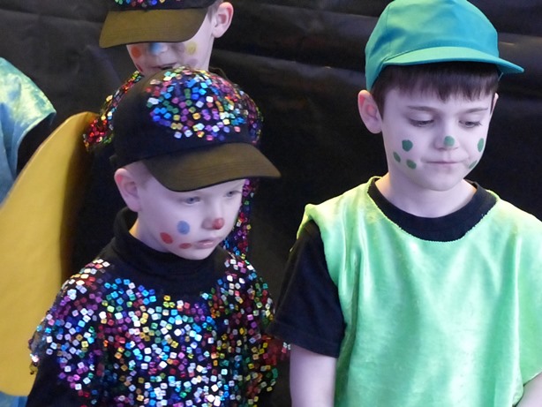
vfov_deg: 7.9
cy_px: 204
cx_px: 271
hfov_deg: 10.5
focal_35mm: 189
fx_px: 2960
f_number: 2.8
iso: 2000
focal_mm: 34
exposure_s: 1/80
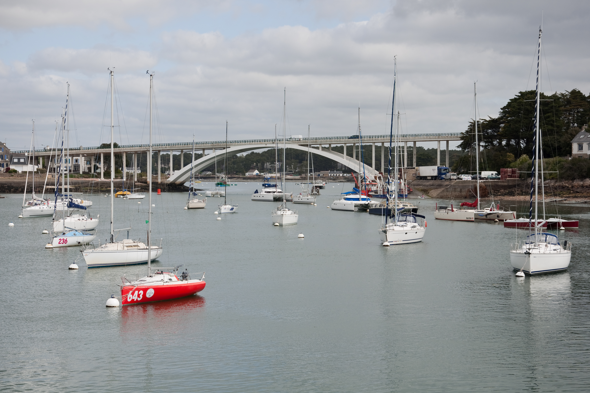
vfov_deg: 17.9
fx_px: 1245
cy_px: 196
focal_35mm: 76
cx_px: 296
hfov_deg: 26.7
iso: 200
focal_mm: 50
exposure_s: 1/500
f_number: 8
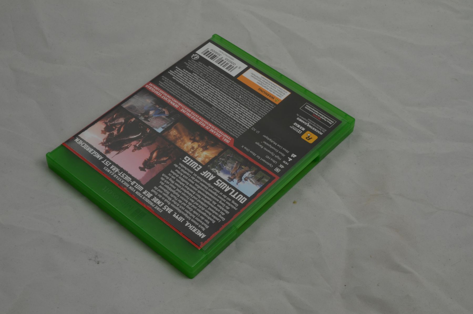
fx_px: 787
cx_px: 236
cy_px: 157
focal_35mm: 60
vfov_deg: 22.5
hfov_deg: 33.5
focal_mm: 40
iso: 100
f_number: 20
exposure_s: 1/3
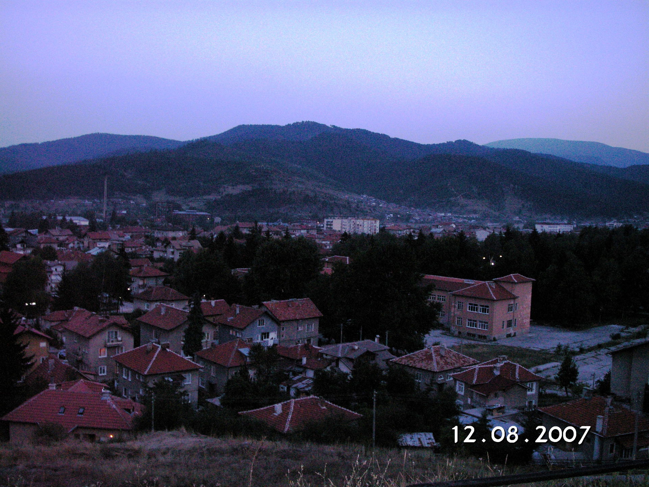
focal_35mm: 37
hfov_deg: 50.1
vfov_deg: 38.7
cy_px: 244
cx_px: 324
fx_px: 694
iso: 160
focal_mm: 7.7
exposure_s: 1/40
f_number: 3.5
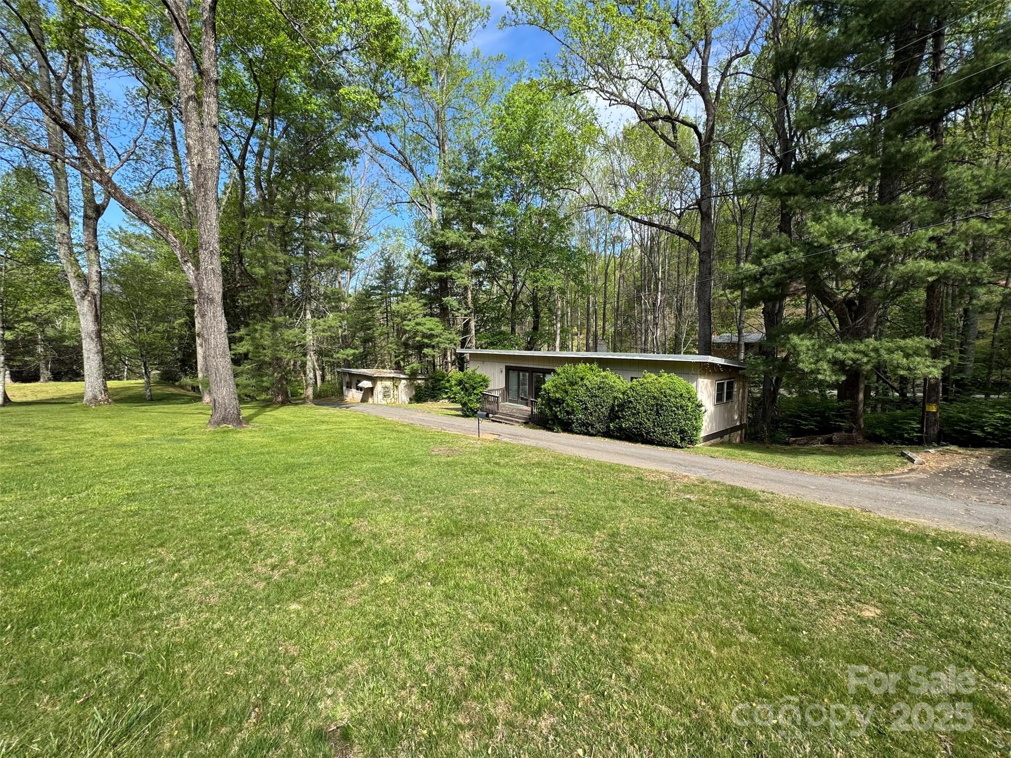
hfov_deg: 102.1
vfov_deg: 85.7
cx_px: 506
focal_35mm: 14
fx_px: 409
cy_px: 379
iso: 40
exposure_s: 1/565
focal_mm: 2.22
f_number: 2.2
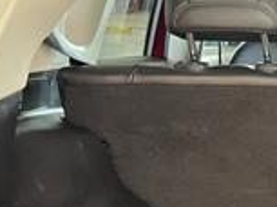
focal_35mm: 109
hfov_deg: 16.1
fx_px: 870
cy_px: 289
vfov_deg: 13.0
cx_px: 451
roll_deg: -1.6
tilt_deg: -20.8
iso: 640
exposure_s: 1/30
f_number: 1.5
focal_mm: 5.7
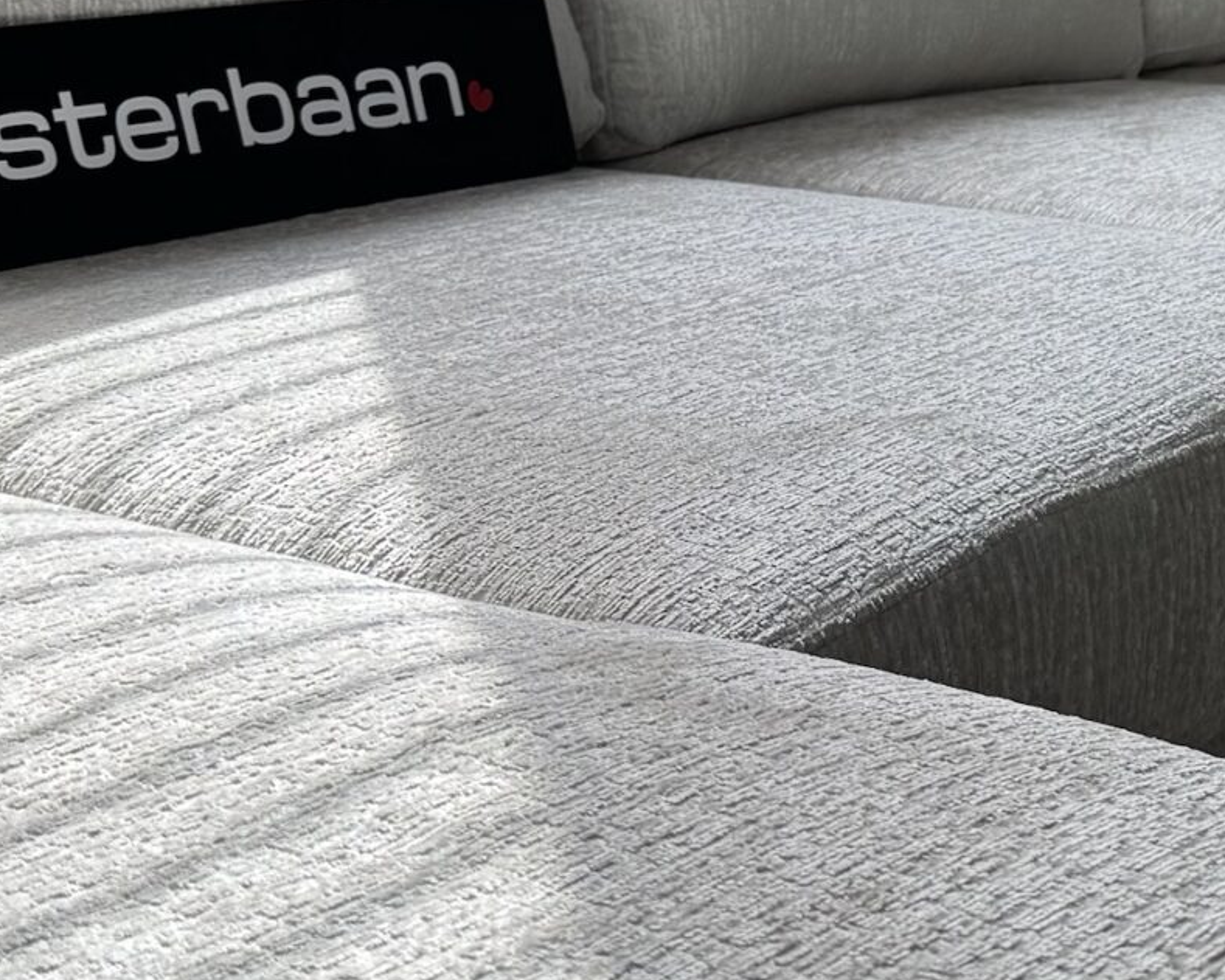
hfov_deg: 23.7
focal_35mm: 76
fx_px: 2755
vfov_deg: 20.1
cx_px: 1307
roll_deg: -3.6
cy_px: 377
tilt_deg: -13.4
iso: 80
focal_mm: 6.76
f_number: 1.78
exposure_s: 1/343
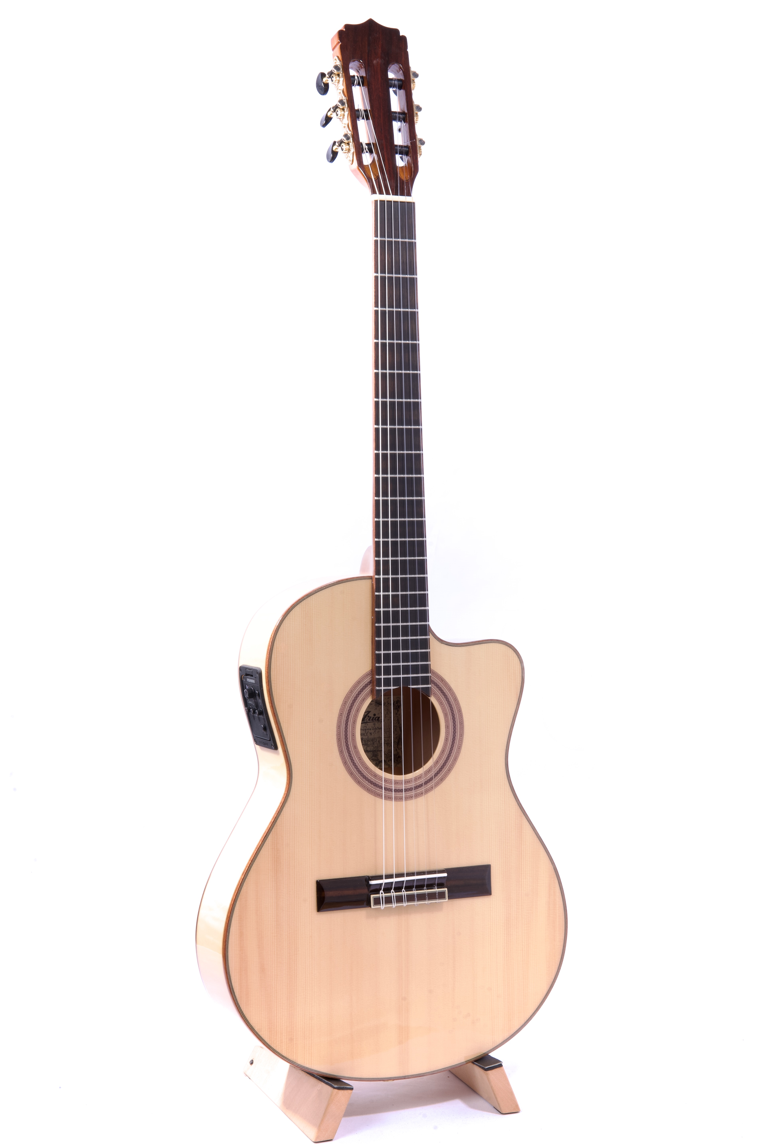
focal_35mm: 62
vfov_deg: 32.4
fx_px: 1971
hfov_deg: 21.9
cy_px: 572
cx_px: 382
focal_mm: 62
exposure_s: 1/50
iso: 100
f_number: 22
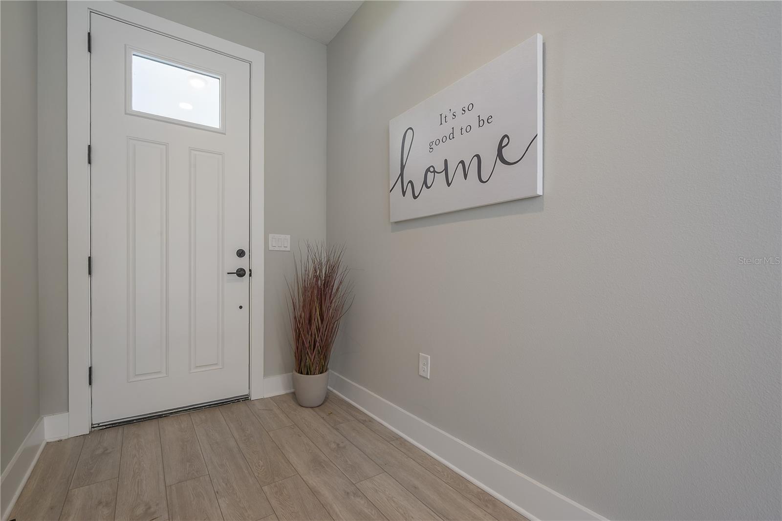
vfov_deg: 81.2
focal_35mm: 14
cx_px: 391
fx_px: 304
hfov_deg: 104.2
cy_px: 260
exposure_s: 1/15
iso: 320
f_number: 11
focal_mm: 14
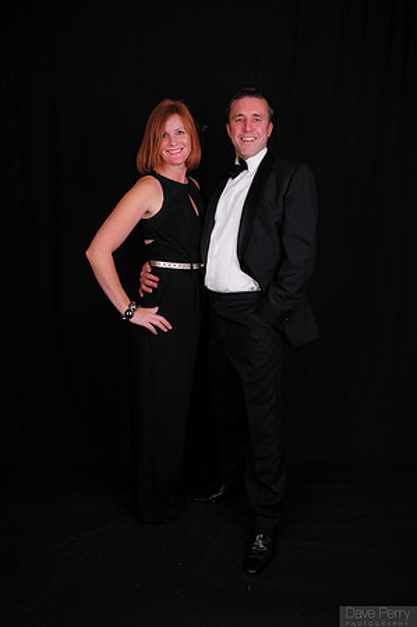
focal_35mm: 27
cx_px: 208
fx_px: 470
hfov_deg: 47.8
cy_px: 314
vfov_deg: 67.4
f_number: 8
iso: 200
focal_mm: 18
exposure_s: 1/125
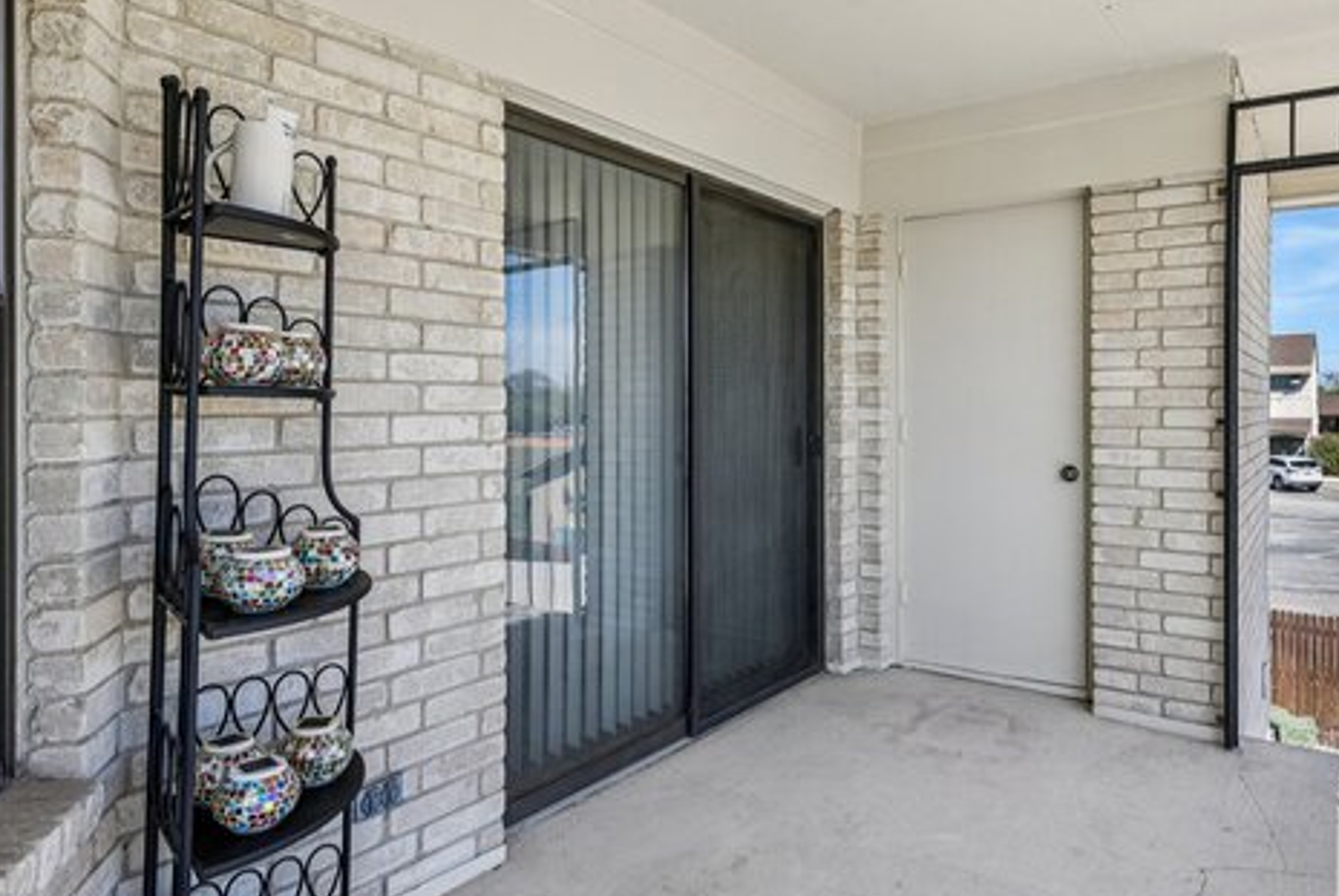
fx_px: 819
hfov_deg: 77.7
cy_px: 402
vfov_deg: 57.2
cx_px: 801
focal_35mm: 22
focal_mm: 16
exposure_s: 1/200
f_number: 8
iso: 360
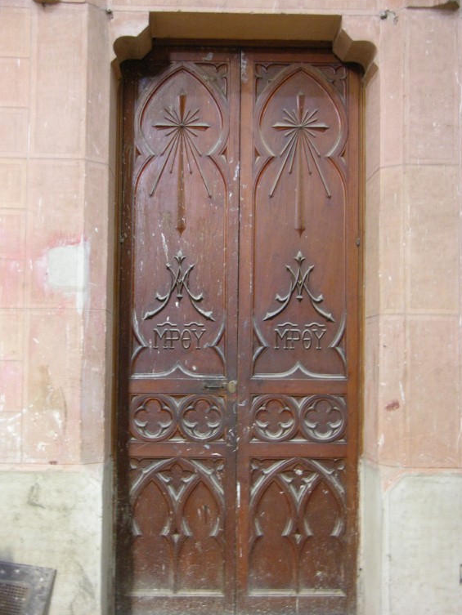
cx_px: 229
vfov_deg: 37.5
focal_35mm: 51
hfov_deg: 28.6
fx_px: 907
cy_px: 308
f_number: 3
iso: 200
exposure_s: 1/3.7
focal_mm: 12.7
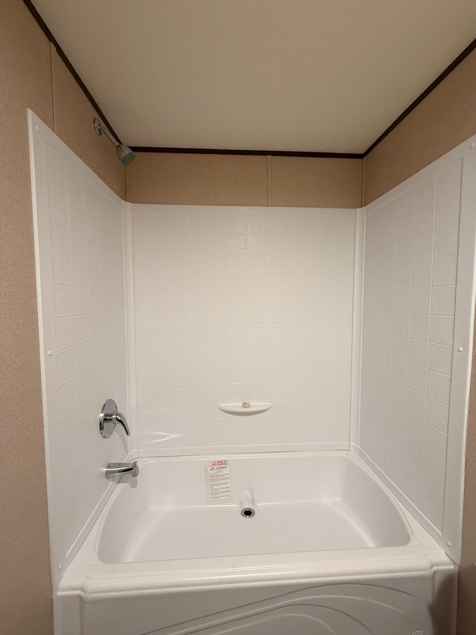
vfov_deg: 102.1
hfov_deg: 85.7
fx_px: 257
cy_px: 318
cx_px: 238
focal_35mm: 14
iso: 200
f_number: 2.2
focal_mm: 2.22
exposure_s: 1/60
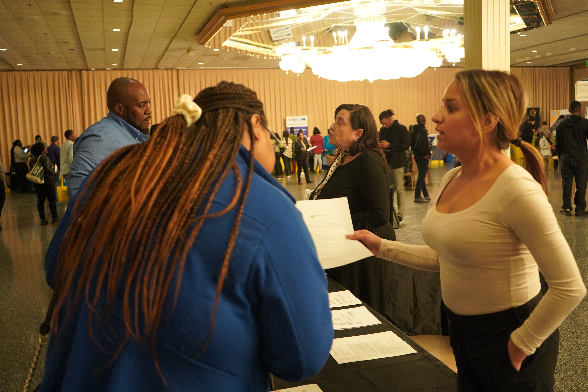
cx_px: 294
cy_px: 196
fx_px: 555
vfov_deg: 38.9
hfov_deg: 55.8
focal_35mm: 34
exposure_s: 1/160
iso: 6400
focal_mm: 34
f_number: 4
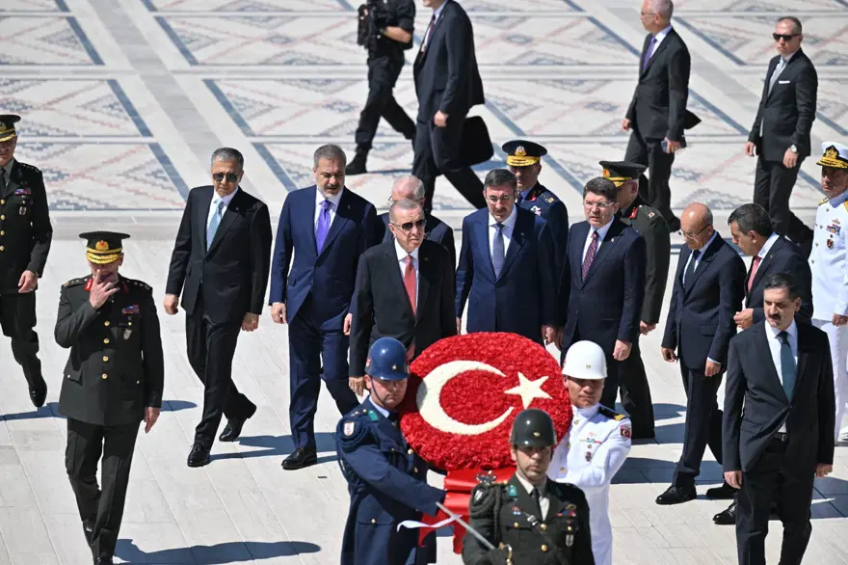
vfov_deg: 6.9
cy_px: 282
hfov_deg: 10.3
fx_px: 4709
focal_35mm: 200
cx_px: 424
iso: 125
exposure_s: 1/2000
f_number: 4
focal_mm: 200
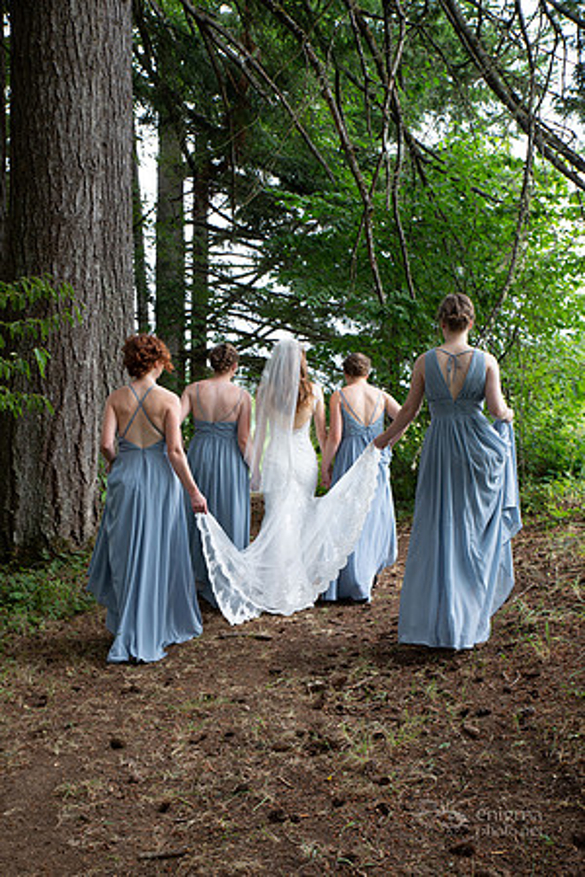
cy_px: 438
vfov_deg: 48.5
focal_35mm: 40
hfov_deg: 33.4
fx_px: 975
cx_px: 292
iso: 400
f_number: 9
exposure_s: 1/100
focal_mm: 40
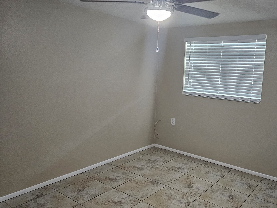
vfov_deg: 46.7
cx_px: 177
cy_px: 94
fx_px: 240
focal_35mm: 30
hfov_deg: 59.0
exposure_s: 1/120
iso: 640
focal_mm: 6.3
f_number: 1.7
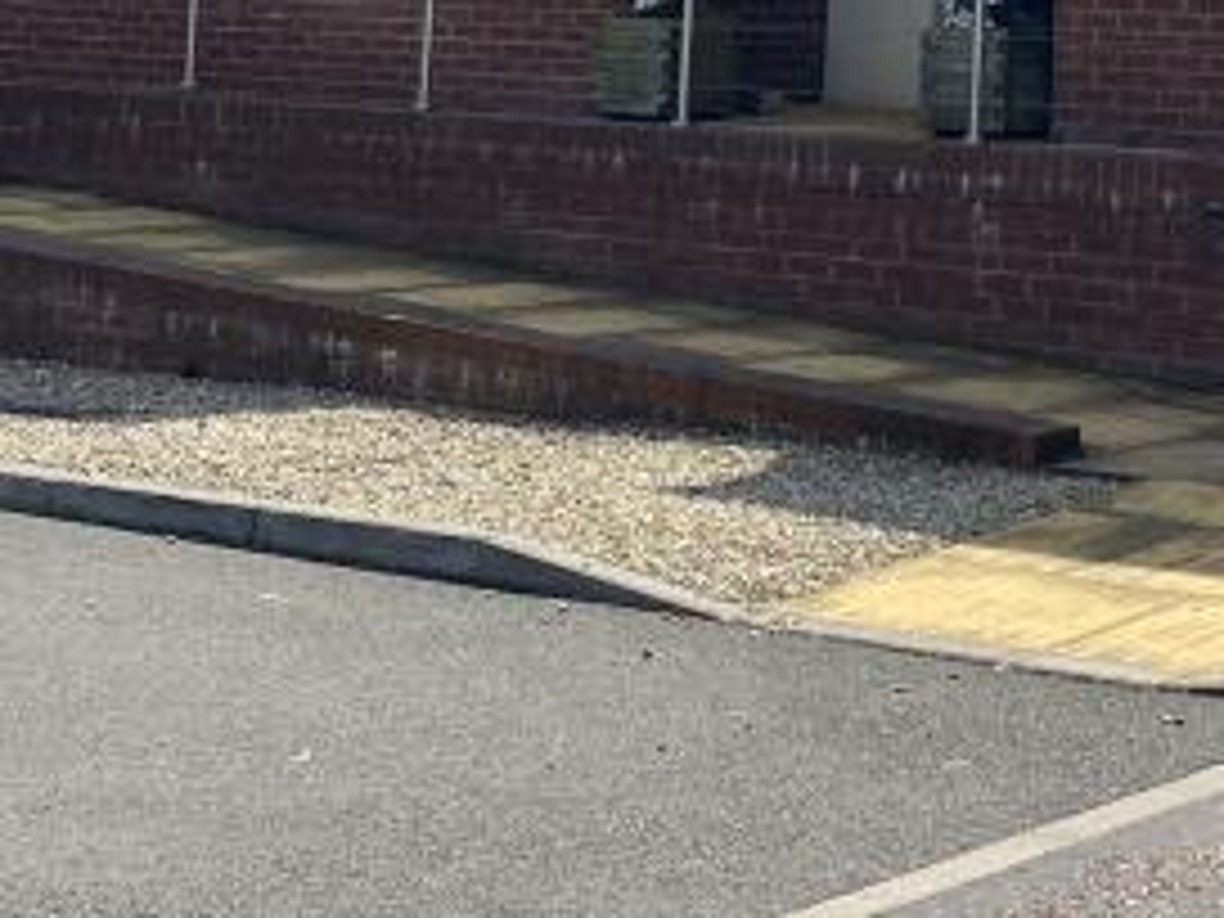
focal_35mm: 98
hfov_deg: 19.3
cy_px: -522
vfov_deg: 14.0
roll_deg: -0.8
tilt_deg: +6.8
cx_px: 1296
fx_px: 3465
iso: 32
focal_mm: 4.25
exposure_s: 1/3610
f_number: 1.8
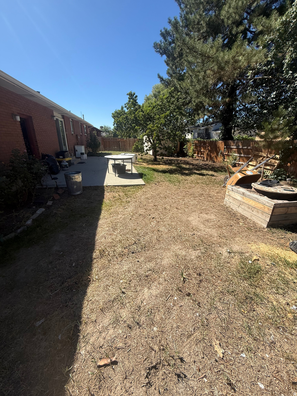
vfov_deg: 102.1
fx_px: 160
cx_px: 148
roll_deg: -1.2
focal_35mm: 14
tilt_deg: -20.3
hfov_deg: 85.7
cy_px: 198
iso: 50
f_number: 2.2
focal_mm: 2.22
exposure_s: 1/1368
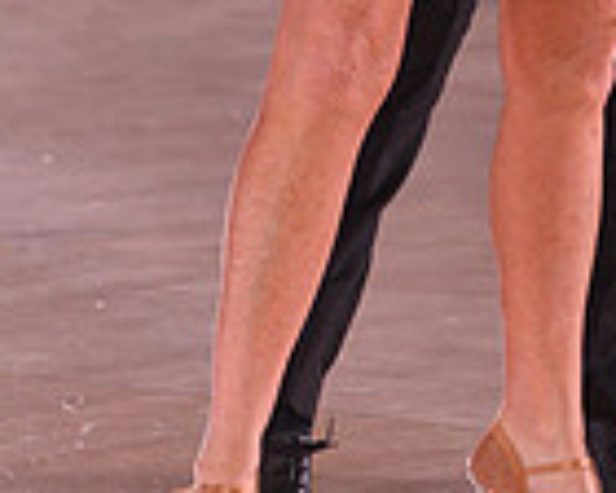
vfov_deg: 2.6
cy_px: -414
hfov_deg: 3.2
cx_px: 579
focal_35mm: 602
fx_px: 10975
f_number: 5.6
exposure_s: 1/250
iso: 2000
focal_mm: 155
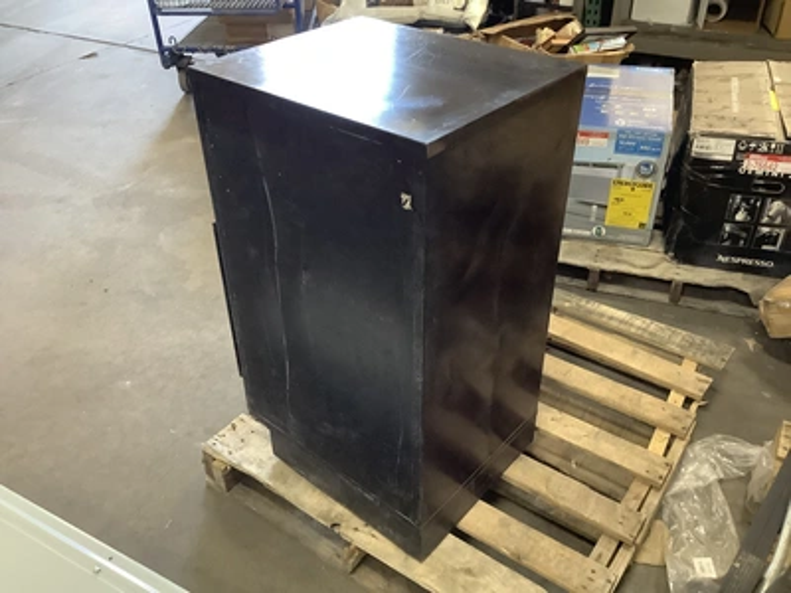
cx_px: 396
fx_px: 708
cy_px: 296
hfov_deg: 58.4
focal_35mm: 31
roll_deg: +1.9
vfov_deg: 45.4
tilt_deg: -35.9
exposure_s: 1/50
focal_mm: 3.3
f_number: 2.4
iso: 320
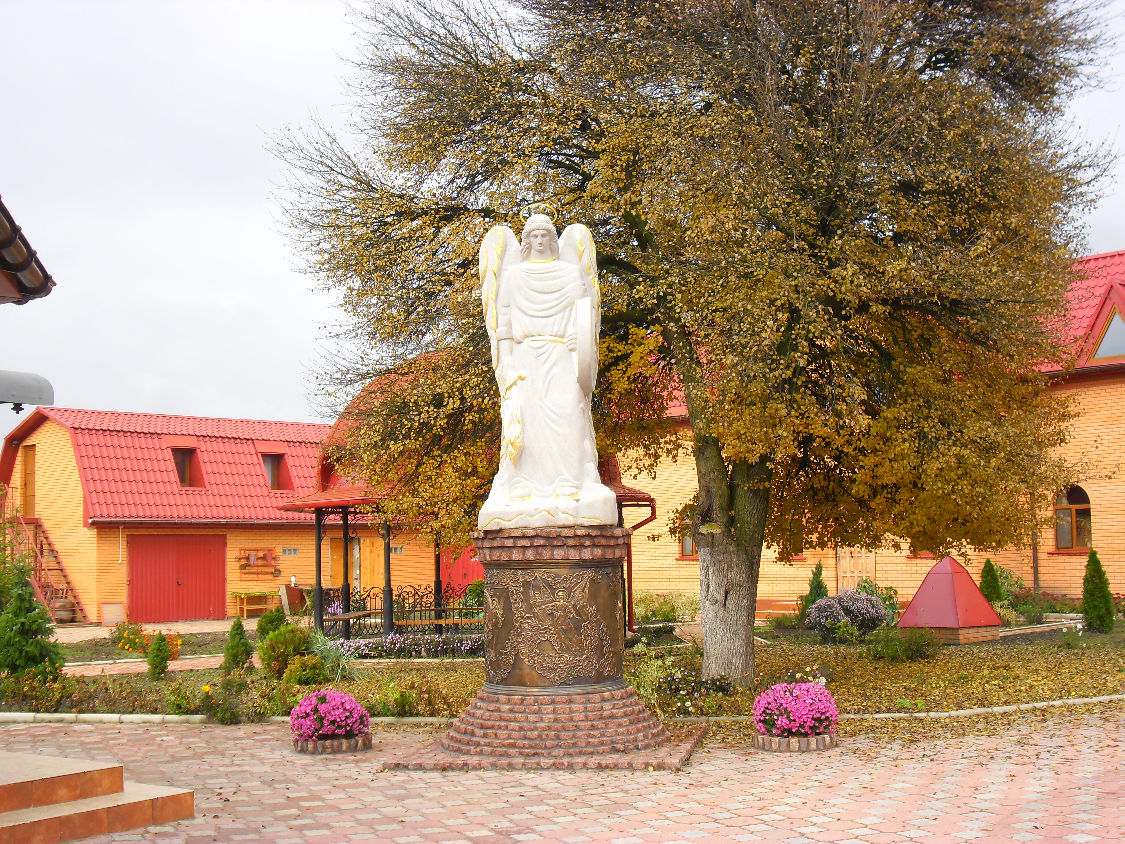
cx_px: 562
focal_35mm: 44
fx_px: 1430
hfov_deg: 42.9
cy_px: 422
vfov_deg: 32.9
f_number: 4.5
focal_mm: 7.8
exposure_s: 1/103
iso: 80
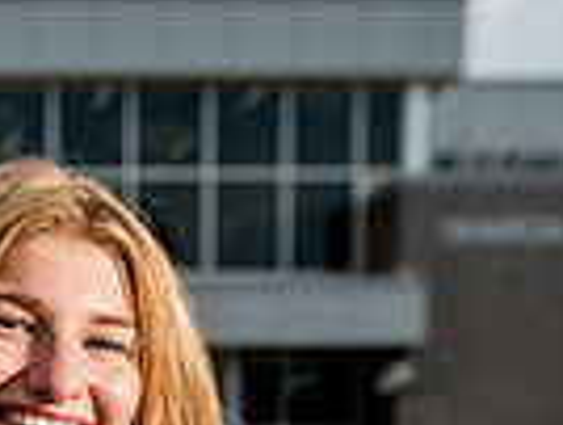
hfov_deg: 12.3
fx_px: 2574
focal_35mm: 158
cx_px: -55
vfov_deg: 8.8
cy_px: 905
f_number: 4.5
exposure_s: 1/2000
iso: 125
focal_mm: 49
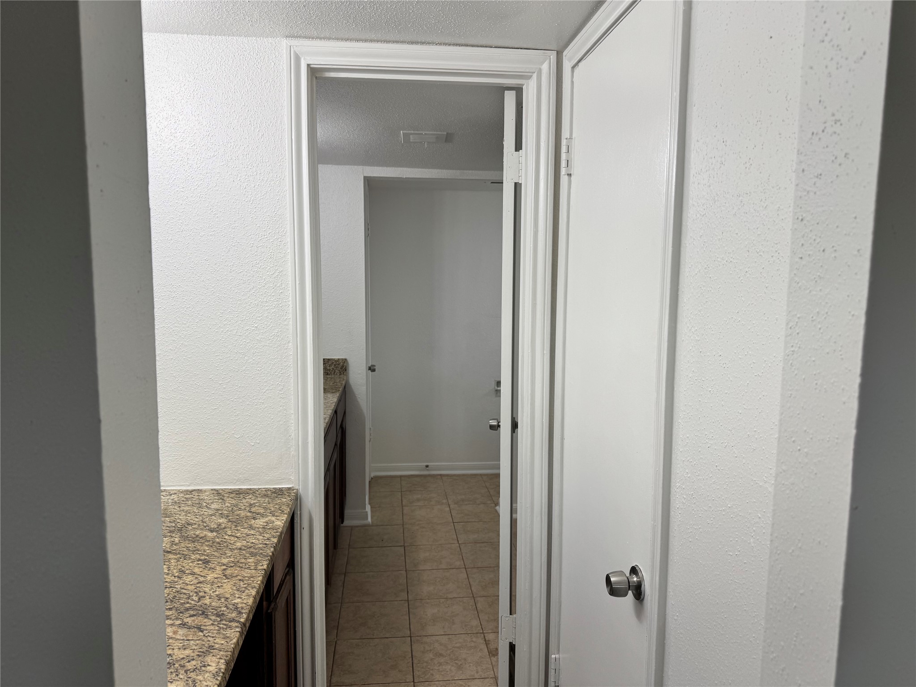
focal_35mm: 24
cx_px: 458
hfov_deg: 71.6
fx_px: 635
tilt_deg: -7.1
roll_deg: -1.2
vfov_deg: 56.8
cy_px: 344
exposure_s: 1/279
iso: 80
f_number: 1.78
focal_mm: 6.76
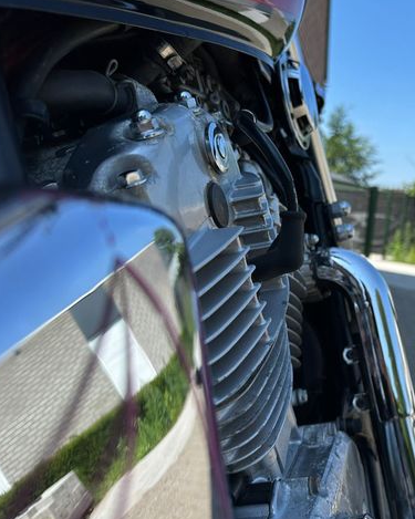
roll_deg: -6.1
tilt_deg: -4.8
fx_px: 491
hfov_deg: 43.2
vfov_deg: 55.7
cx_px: 344
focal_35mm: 32
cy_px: 260
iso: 80
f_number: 1.78
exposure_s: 1/2469
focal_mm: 6.86
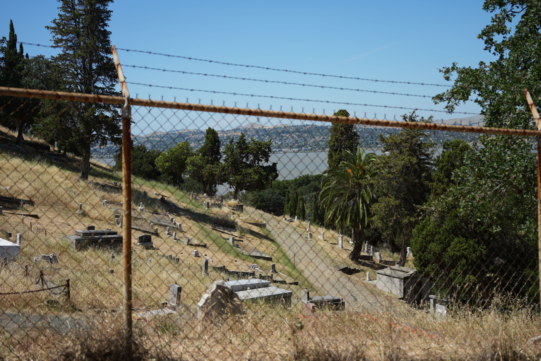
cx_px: 270
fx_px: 751
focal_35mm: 50
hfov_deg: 39.6
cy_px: 180
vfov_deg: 27.0
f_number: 4.5
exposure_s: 1/1250
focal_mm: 50
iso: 160
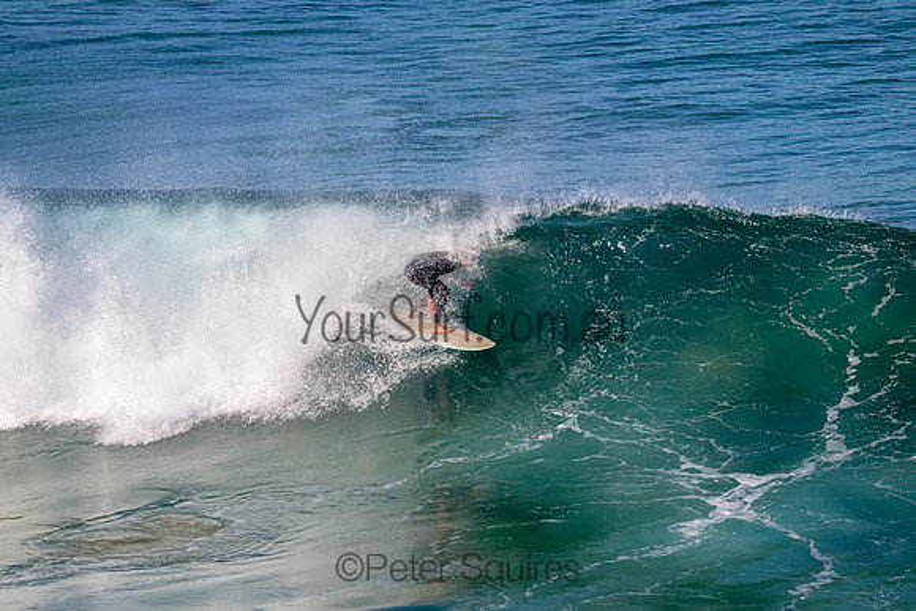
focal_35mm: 390
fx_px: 9925
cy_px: 306
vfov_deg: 3.5
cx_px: 458
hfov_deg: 5.3
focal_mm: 390
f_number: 11
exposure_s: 1/2000
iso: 1400
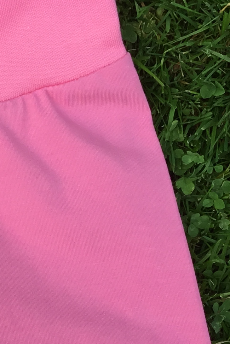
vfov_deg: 18.8
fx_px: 1034
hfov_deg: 12.1
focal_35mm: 108
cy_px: 256
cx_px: -113
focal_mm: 3.3
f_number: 2.4
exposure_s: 1/259
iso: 25
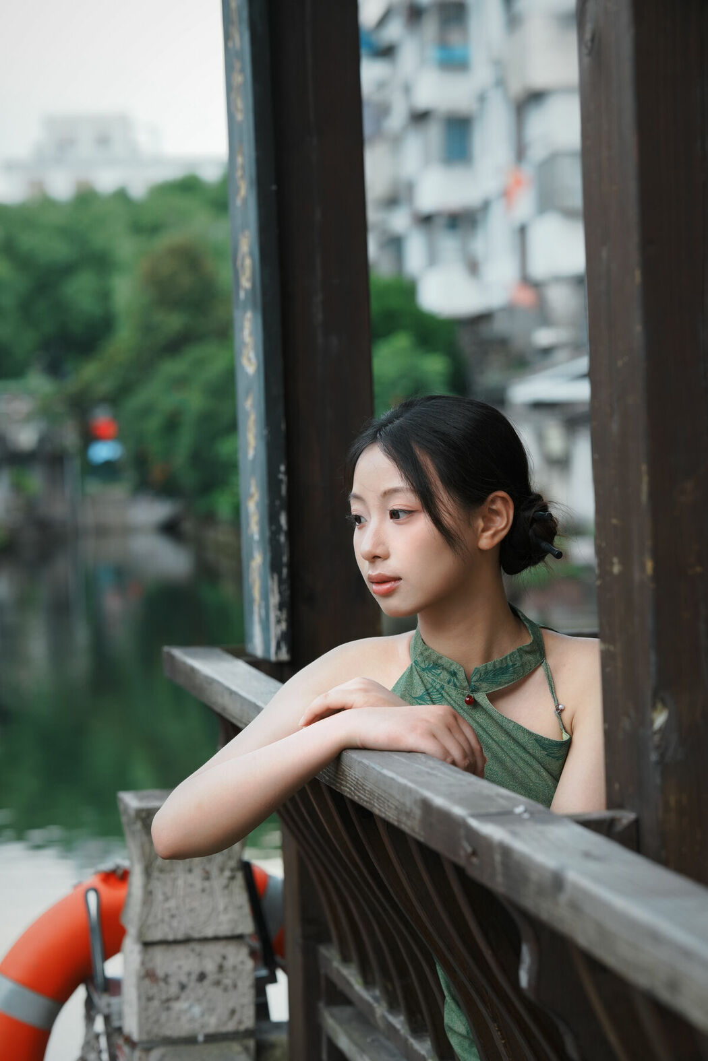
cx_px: 354
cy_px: 530
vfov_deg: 23.9
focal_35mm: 85
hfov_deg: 16.1
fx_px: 2507
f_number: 4.5
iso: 640
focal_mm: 85
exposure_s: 1/500
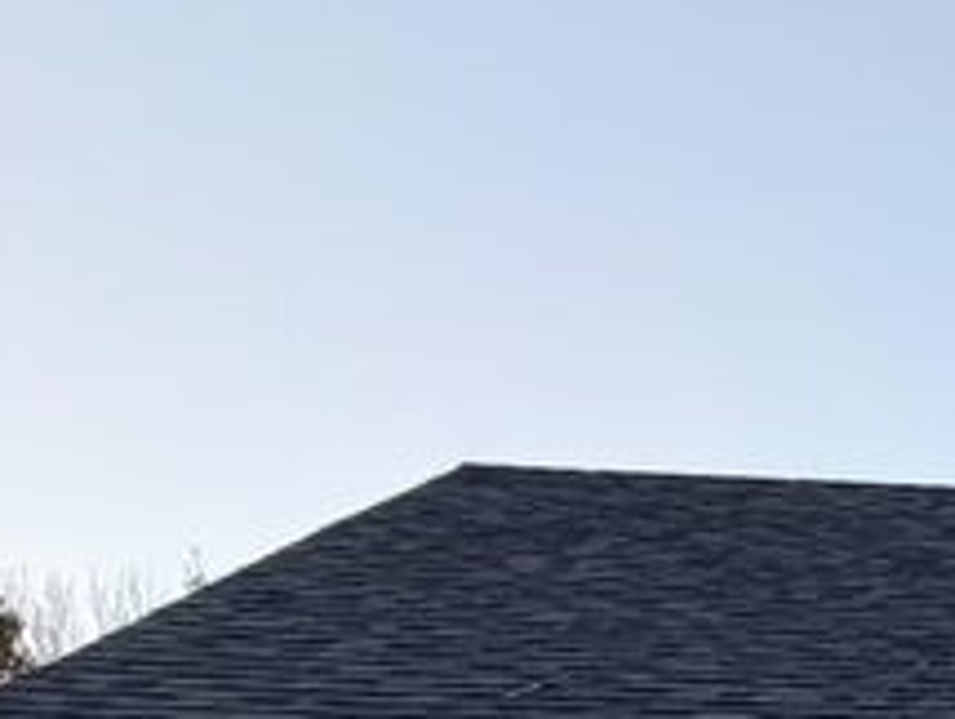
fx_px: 2874
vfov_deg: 13.7
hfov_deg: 16.2
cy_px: 945
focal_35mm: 104
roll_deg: +1.4
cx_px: 1670
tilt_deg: +16.7
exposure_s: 1/136
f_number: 2.2
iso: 40
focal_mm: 2.22
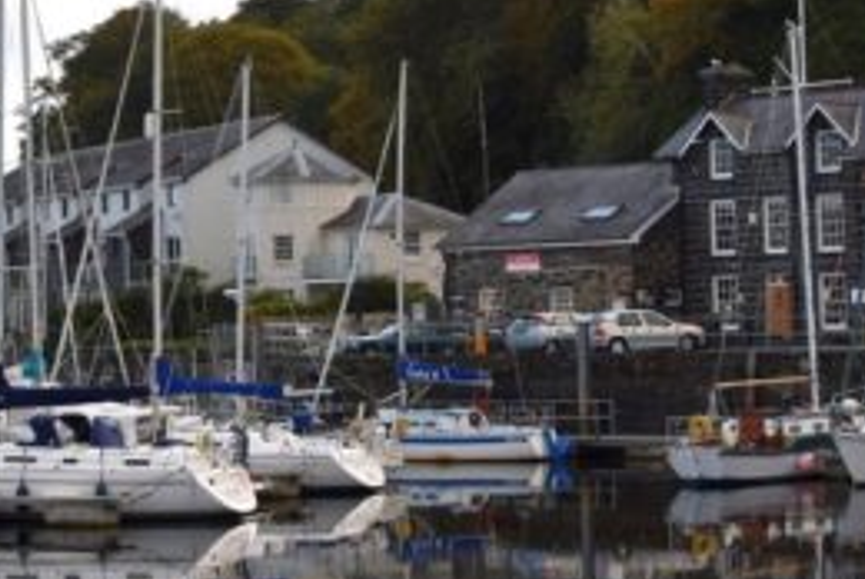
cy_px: 275
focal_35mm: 118
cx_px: 383
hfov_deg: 17.3
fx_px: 2838
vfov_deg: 11.6
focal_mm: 32
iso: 250
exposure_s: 1/250
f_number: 8
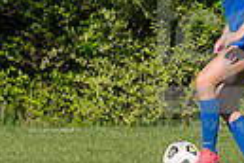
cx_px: 214
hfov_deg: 1.5
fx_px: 9176
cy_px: 63
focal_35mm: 1354
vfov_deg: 1.0
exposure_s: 1/1600
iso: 250
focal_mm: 200
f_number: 5.6
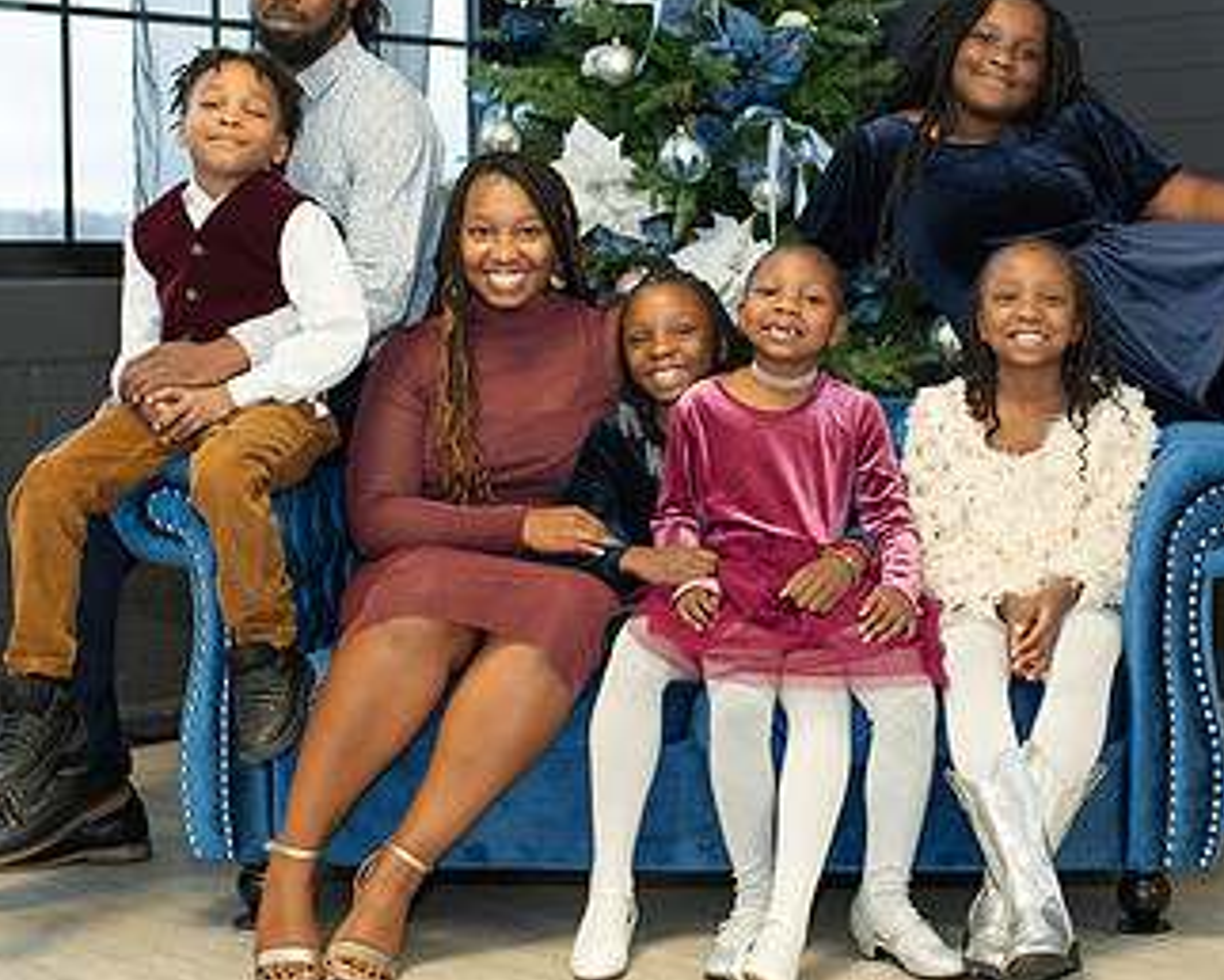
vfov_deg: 23.5
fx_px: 2356
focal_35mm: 65
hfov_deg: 29.0
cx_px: 751
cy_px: 419
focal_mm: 35
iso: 560
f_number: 3.5
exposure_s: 1/200
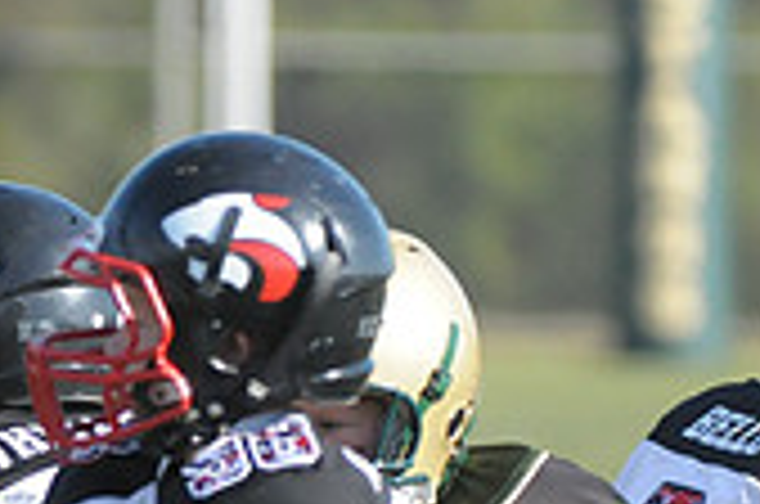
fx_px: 26044
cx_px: -297
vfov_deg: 1.1
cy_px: 808
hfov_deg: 1.7
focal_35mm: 1236
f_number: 4
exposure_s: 1/5000
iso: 1600
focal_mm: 240
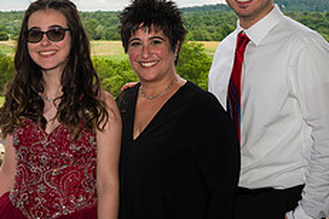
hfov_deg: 22.6
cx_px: 40
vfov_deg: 15.5
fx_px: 804
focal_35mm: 88
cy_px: 68
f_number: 11
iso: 200
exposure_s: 1/200
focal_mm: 35
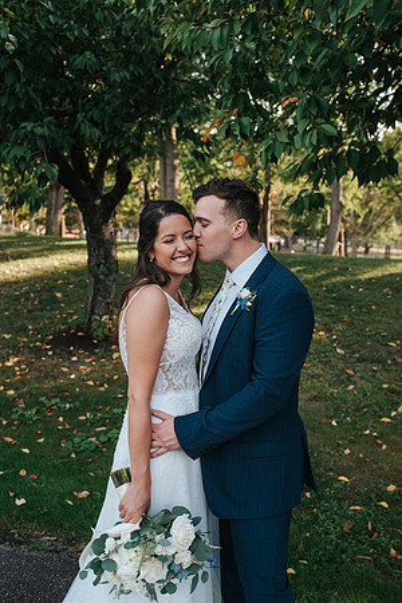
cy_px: 302
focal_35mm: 35
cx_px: 201
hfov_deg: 37.9
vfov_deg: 54.4
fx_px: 586
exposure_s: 1/1000
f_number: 4
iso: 1000
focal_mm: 35
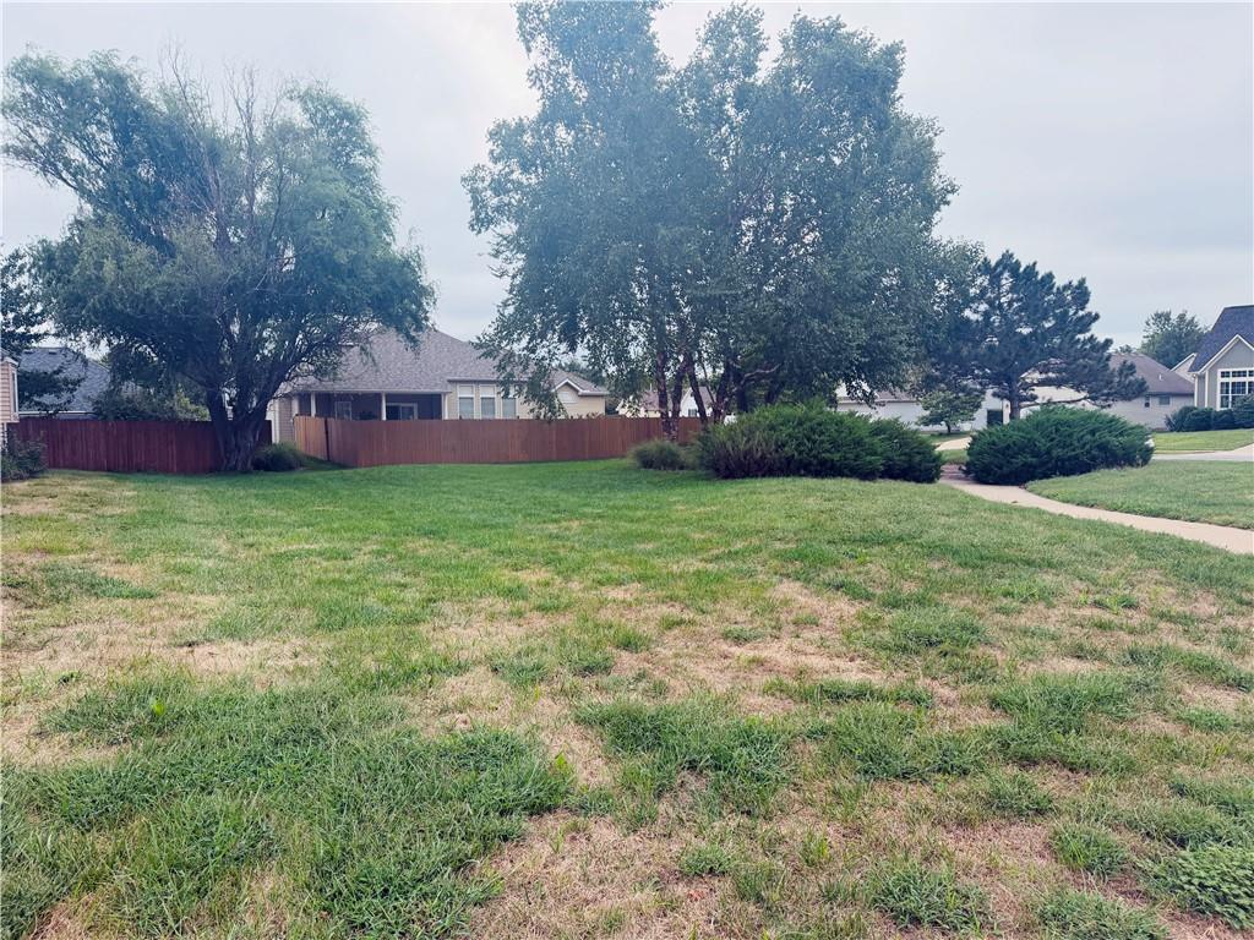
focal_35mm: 24
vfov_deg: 56.8
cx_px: 627
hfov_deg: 71.6
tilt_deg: -3.3
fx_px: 869
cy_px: 470
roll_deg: +0.5
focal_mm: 6.76
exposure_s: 1/1949
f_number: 1.78
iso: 100
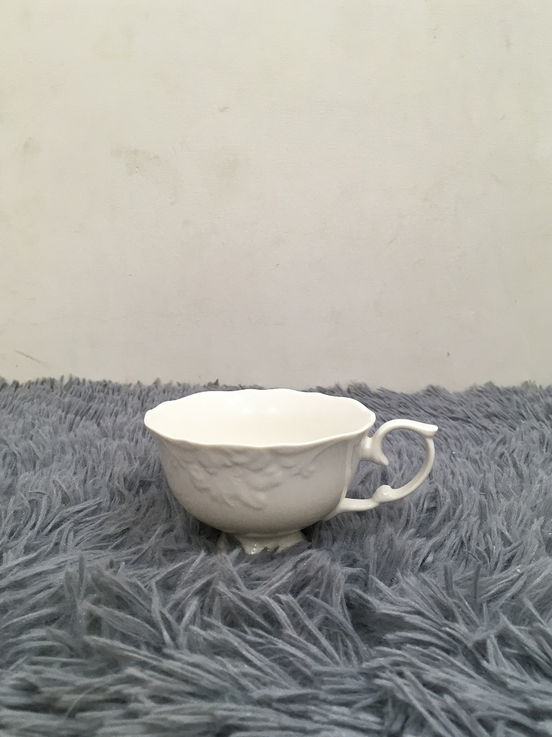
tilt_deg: -11.0
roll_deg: -0.5
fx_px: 659
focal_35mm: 31
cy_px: 363
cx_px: 287
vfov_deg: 58.4
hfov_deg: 45.4
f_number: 2.2
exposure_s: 1/33
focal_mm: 4.15
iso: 80
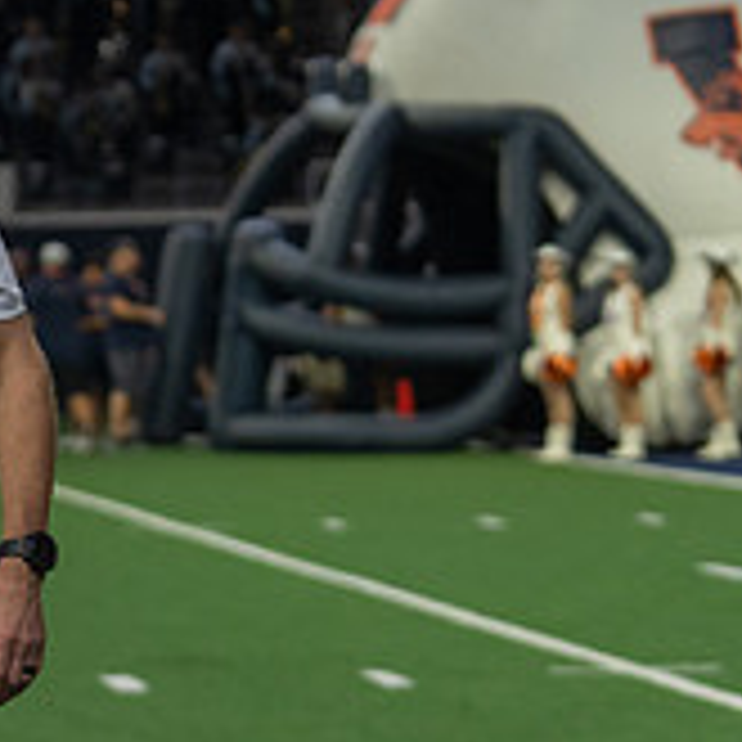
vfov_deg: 8.1
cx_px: -497
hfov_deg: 7.9
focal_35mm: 216
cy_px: 574
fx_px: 5238
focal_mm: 70
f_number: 2.8
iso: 1000
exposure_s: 1/320
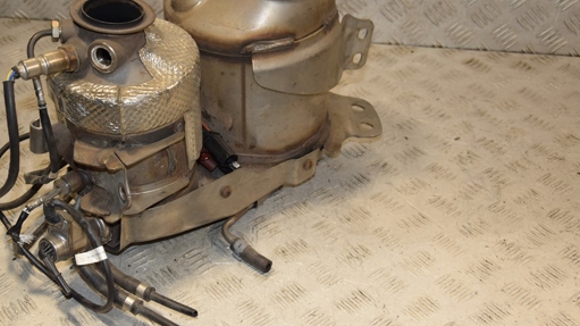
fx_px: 907
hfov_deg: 35.3
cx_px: 220
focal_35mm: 59
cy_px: 107
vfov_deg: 20.3
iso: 800
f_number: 5.6
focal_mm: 30
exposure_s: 1/200
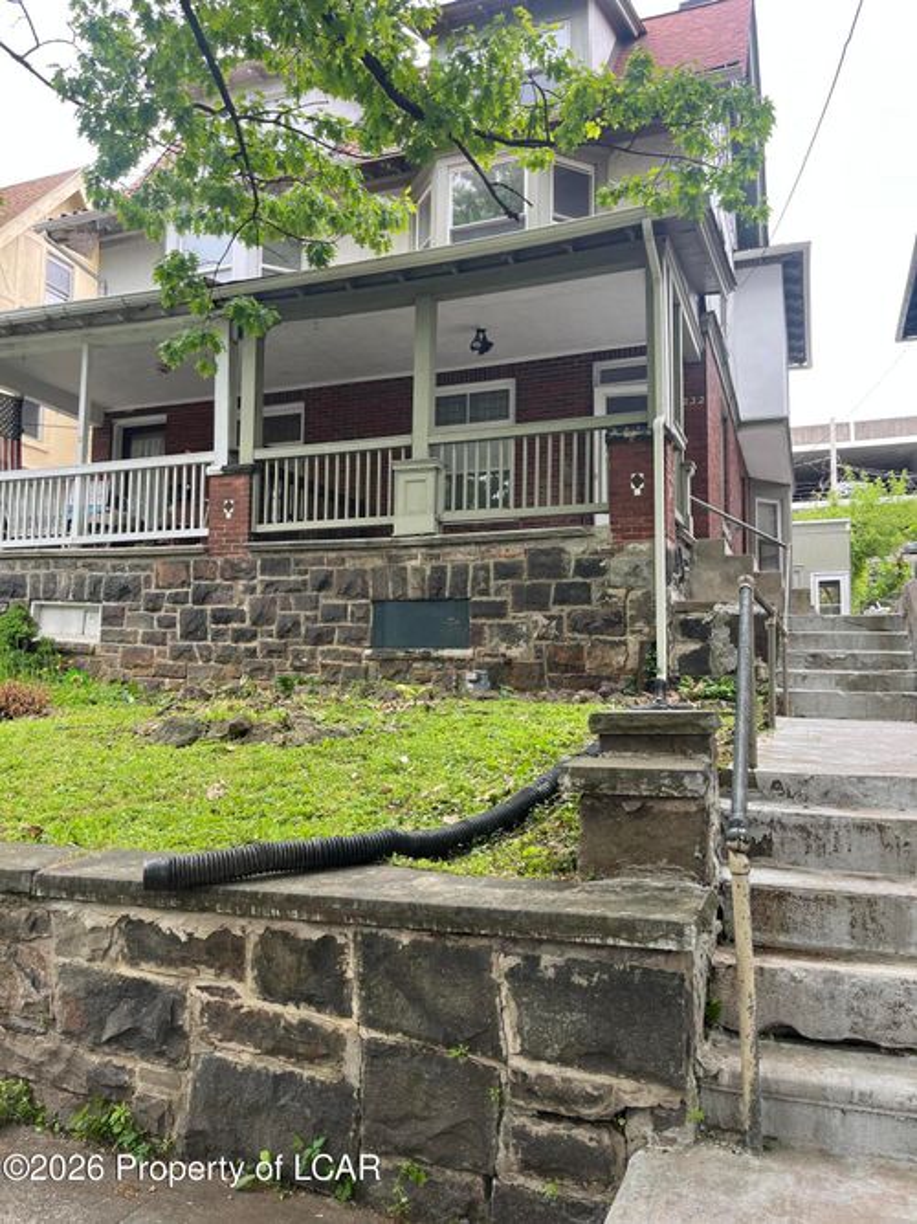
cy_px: 612
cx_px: 458
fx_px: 919
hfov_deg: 53.0
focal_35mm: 26
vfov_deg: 67.3
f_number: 1.6
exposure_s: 1/226
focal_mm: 5.1
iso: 40
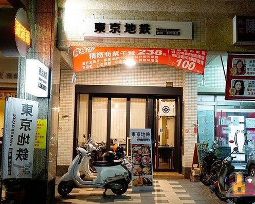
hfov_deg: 43.3
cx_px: 137
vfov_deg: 35.2
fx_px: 321
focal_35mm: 43
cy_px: 102
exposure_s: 1/60
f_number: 4
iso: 2500
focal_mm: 25
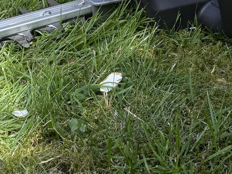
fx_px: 650
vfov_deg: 15.2
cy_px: 36
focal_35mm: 97
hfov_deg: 20.0
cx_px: 40
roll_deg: +2.6
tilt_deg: -26.8
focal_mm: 6.76
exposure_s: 1/849
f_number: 1.78
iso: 100
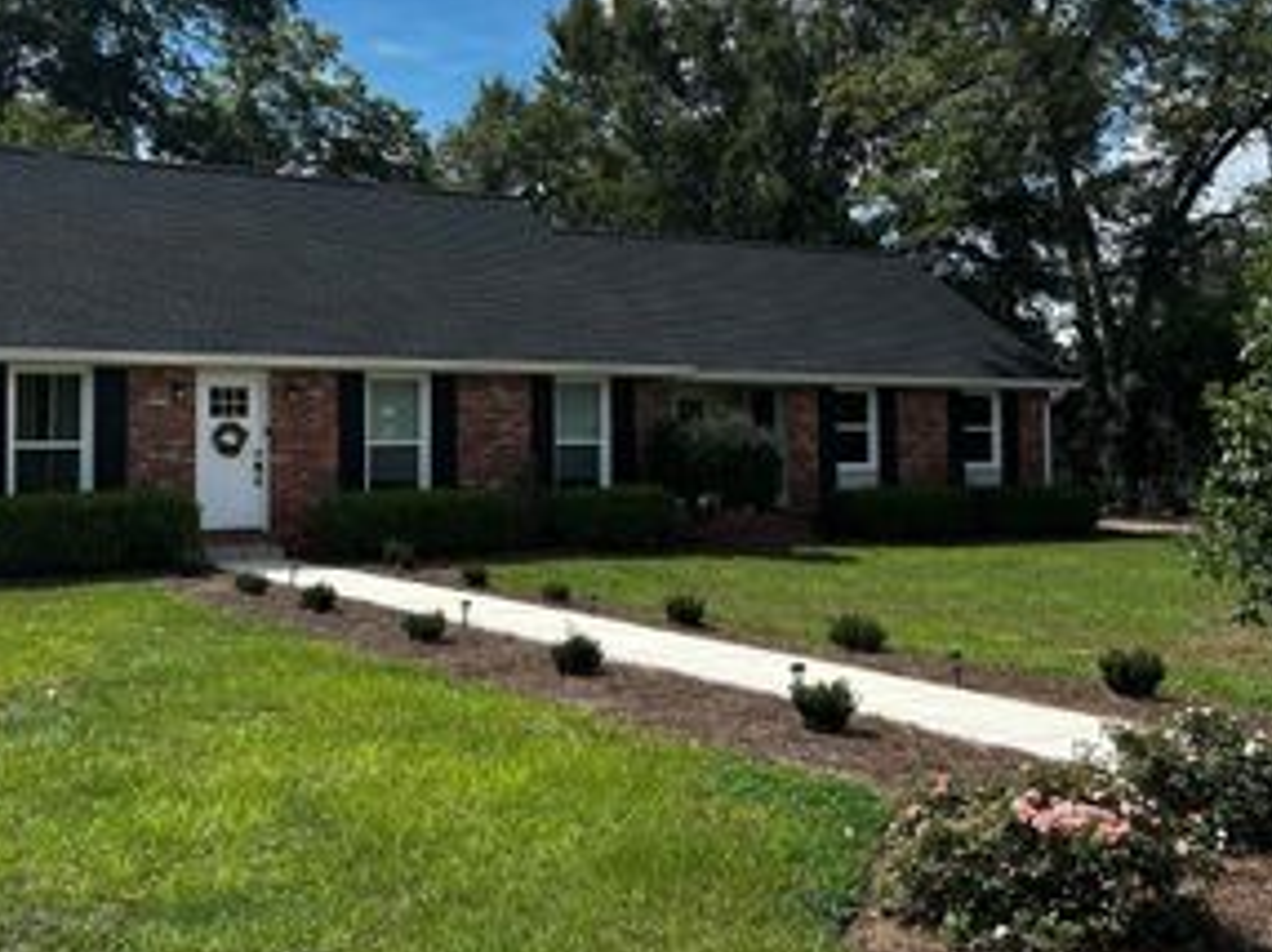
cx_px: 494
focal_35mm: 42
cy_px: 371
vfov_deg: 34.2
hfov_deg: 44.5
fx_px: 1542
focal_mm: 6.86
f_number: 1.78
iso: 80
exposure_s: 1/3472
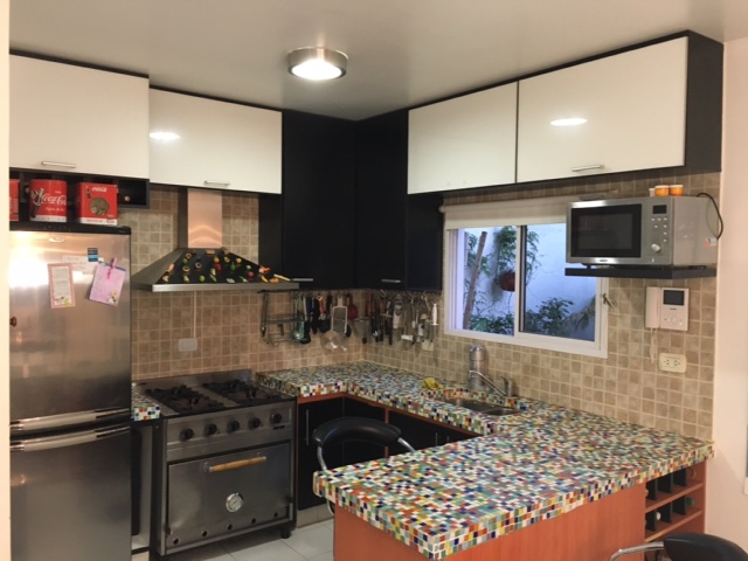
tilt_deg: -0.8
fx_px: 627
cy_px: 280
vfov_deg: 48.2
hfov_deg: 61.7
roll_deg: -1.4
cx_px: 374
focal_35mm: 29
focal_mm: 4.15
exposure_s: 1/33
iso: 200
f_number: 2.2
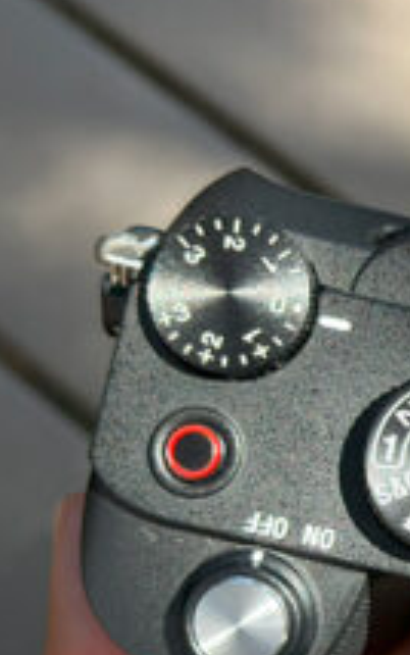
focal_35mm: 133
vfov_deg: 15.7
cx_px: 747
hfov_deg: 9.4
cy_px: 450
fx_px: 2375
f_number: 1.78
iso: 80
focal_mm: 6.86
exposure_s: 1/1120
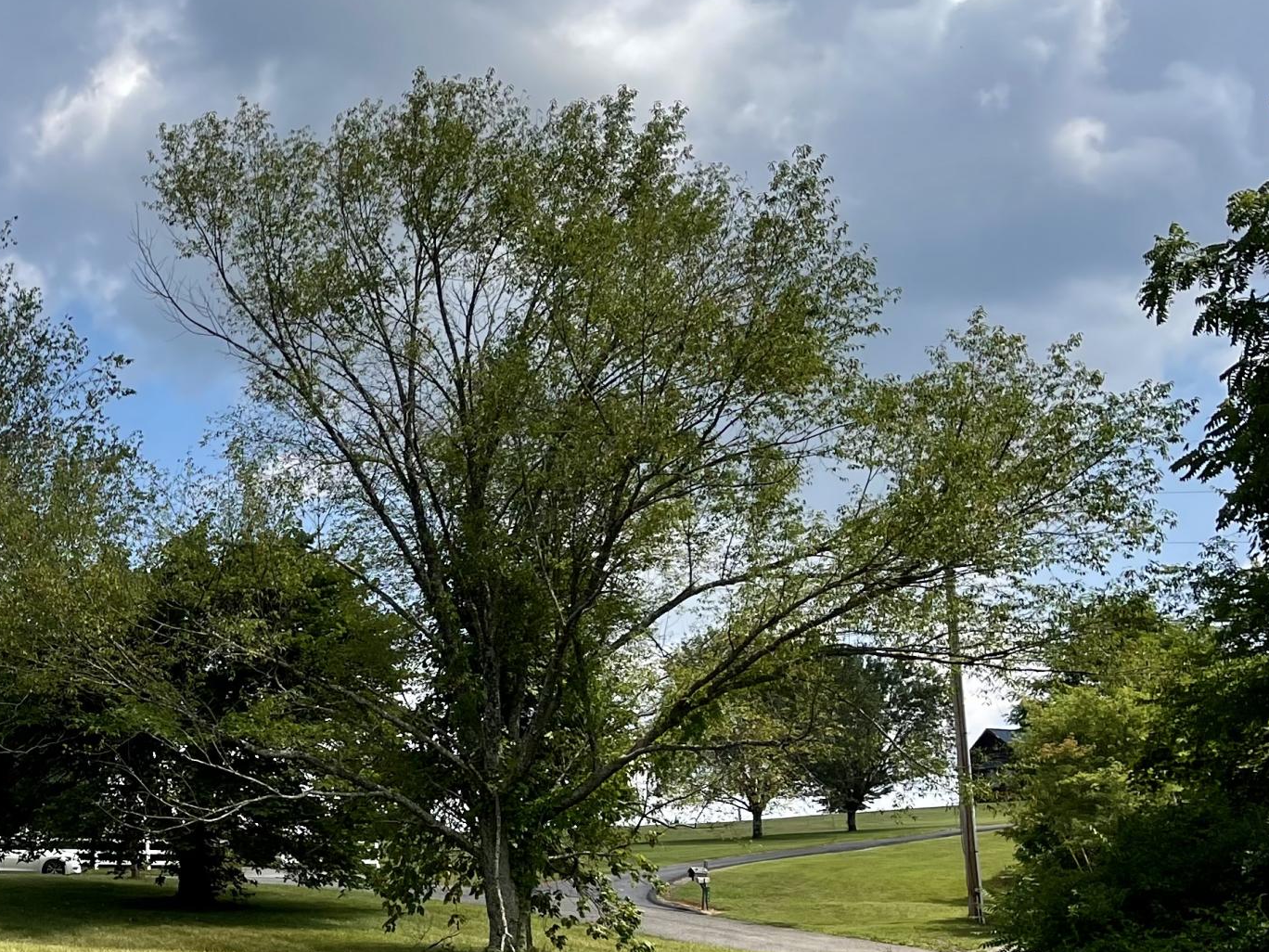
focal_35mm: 57
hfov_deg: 31.5
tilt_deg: +7.6
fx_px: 2090
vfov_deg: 25.4
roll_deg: +3.5
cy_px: 677
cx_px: 29
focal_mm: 5.1
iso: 32
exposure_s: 1/3257
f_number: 1.6
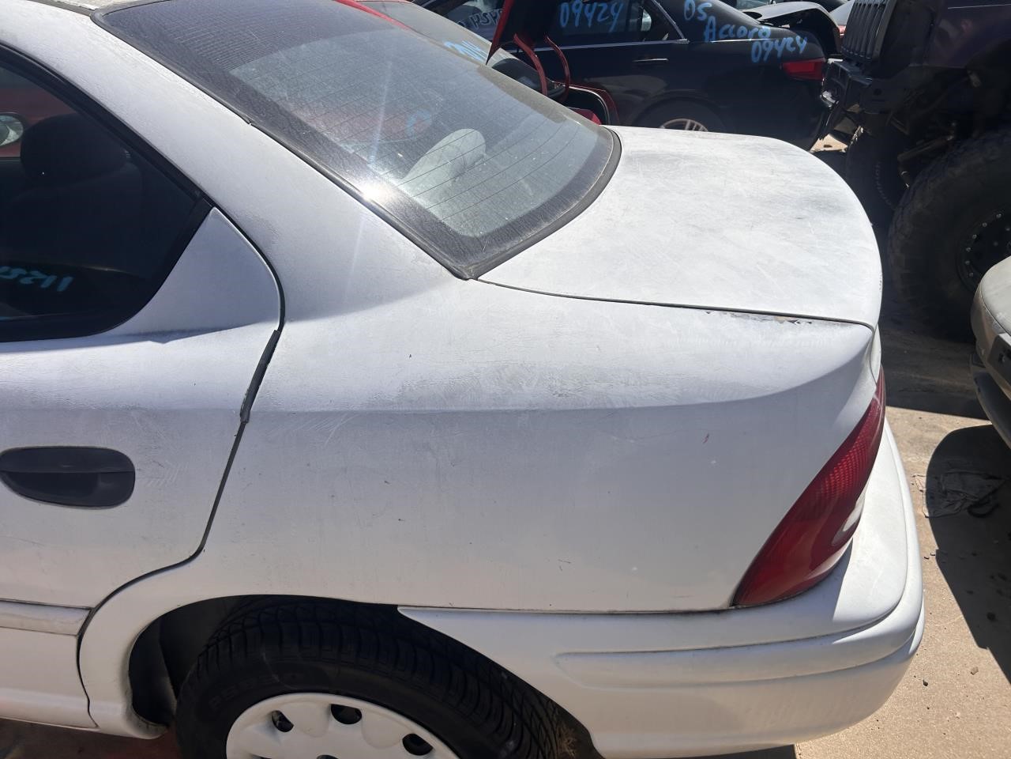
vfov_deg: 53.1
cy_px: 380
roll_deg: -1.0
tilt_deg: -27.3
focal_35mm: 26
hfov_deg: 67.3
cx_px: 506
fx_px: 759
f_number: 1.5
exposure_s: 1/6993
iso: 50
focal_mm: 5.7
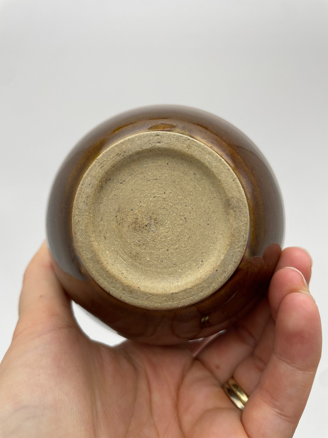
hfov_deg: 53.1
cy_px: 219
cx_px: 164
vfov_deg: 67.3
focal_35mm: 26
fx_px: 328
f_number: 1.6
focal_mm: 4.2
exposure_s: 1/198
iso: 32
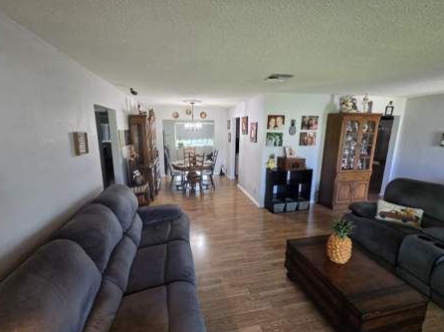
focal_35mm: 14
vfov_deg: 85.5
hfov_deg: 102.1
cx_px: 211
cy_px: 169
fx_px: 179
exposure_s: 1/60
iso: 250
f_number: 2.2
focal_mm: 1.7
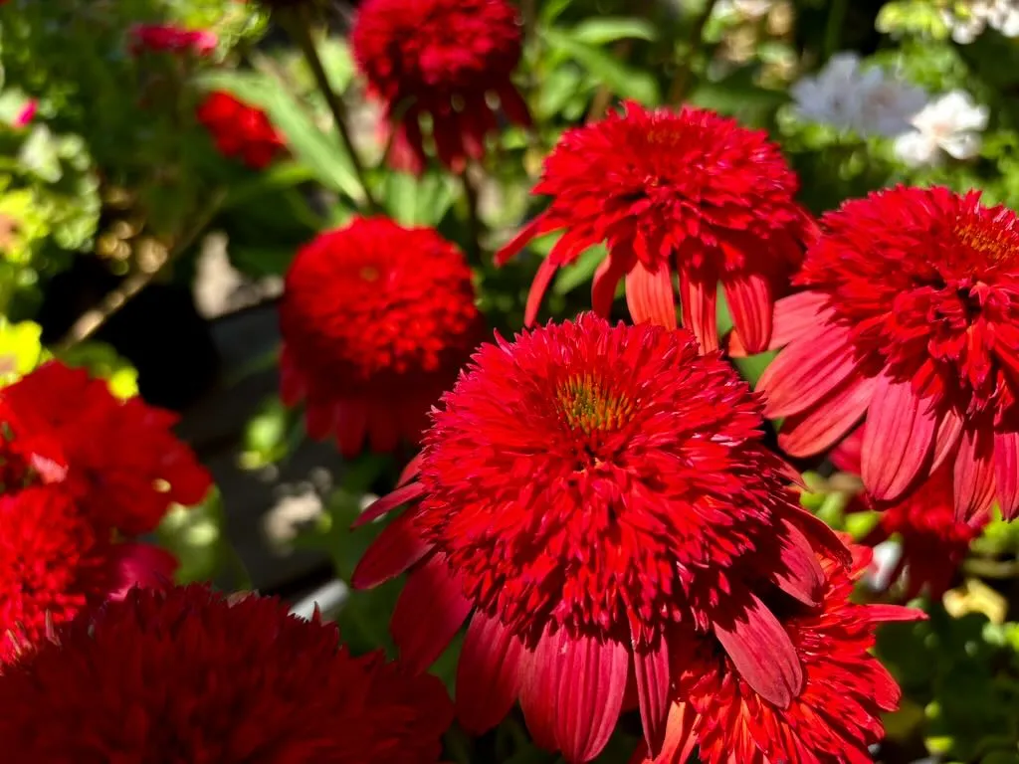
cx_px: 510
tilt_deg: -45.3
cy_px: 382
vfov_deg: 53.1
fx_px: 765
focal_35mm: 26
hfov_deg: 67.3
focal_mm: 5.96
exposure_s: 1/818
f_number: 1.6
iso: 50
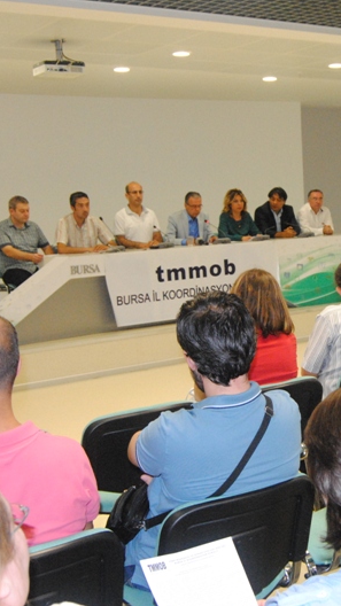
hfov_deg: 21.4
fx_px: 881
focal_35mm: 55
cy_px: 305
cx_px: 305
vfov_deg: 38.0
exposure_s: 1/60
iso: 1600
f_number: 5
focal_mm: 23
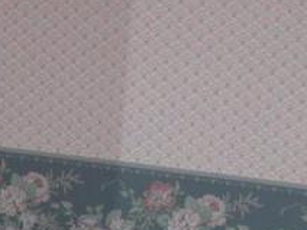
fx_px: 1499
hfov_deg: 11.2
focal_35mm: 169
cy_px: 480
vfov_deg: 8.3
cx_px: -156
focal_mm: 8.9
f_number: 2.8
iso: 100
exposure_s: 1/60
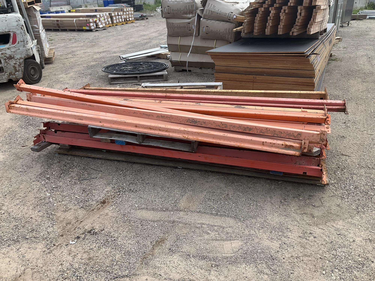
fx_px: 314
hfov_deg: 61.7
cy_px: 140
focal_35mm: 29
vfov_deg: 48.2
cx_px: 188
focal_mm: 3
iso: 25
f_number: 1.8
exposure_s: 1/929
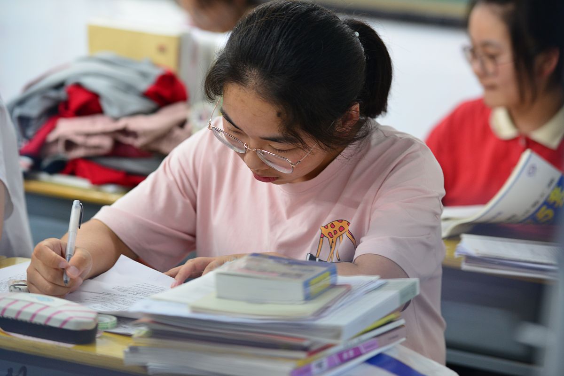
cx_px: 282
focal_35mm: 120
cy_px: 188
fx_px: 1880
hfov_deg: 17.1
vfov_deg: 11.4
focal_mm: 120
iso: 1250
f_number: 3.2
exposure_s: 1/40
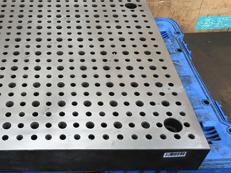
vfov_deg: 32.8
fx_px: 294
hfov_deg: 41.7
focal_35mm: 44
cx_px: 57
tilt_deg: -45.2
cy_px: 72
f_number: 1.8
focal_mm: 3.99
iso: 40
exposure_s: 1/15
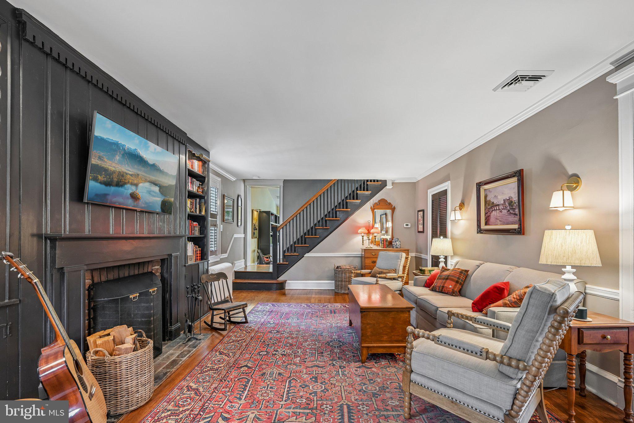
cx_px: 317
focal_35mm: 16
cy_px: 212
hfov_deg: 96.7
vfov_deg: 73.7
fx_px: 282
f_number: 8
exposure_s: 1/6
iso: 800
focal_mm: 16
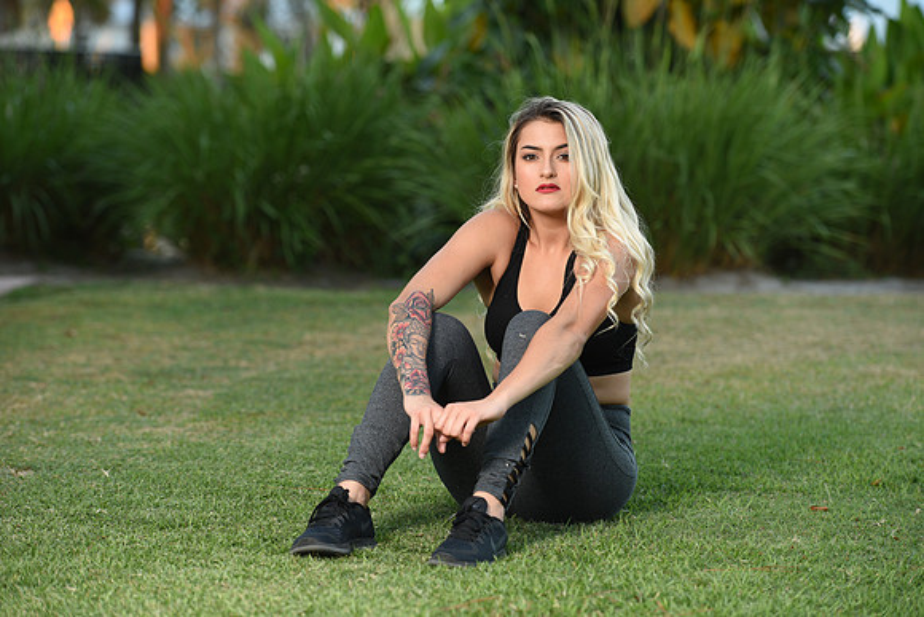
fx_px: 3081
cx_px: 462
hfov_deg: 17.1
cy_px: 308
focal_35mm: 120
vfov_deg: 11.4
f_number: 4
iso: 250
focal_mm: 120
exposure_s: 1/160
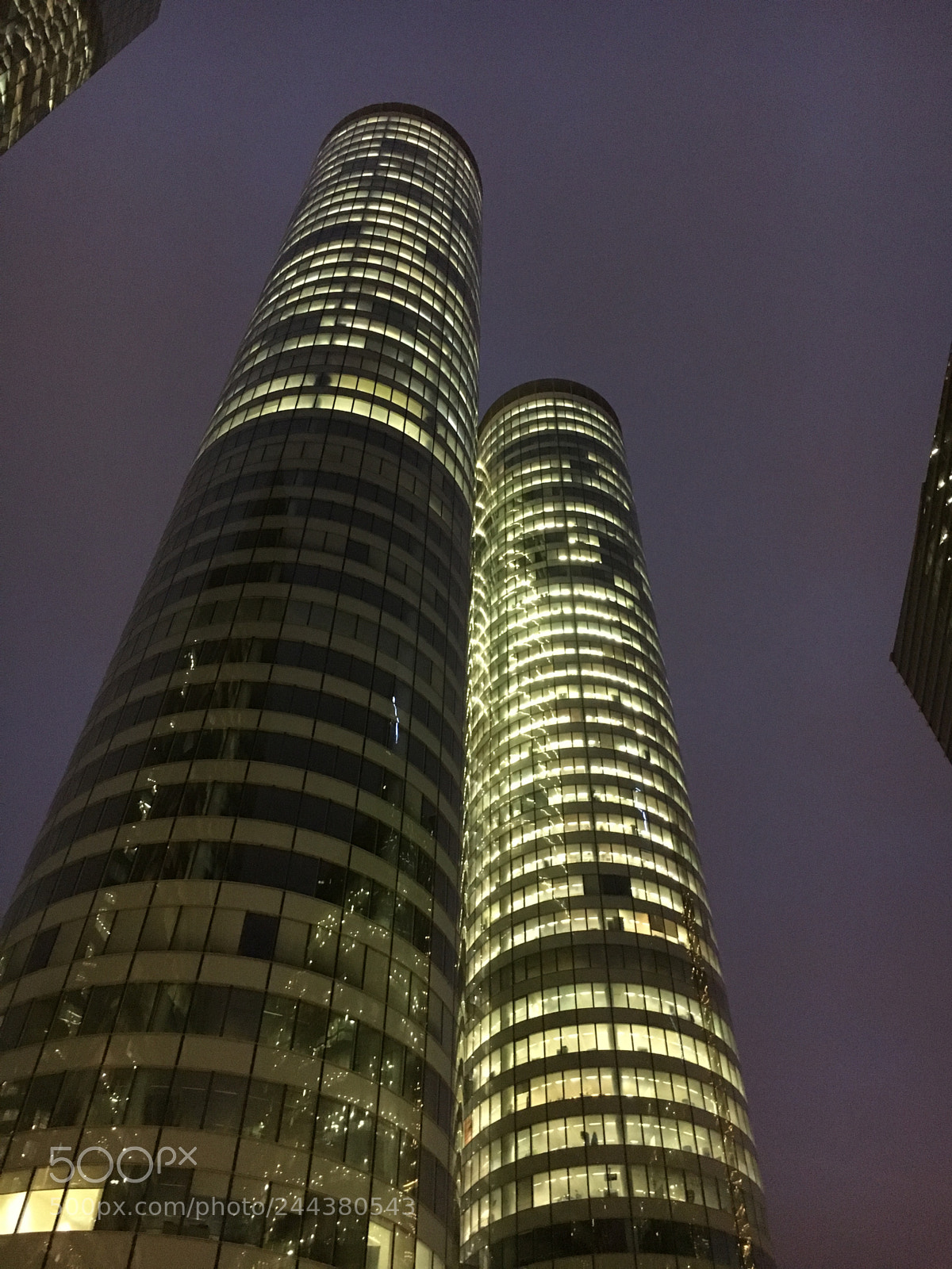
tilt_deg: +50.4
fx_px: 1063
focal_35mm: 29
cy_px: 634
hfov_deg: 48.2
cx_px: 476
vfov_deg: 61.7
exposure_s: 1/17
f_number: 2.2
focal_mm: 4.15
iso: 320
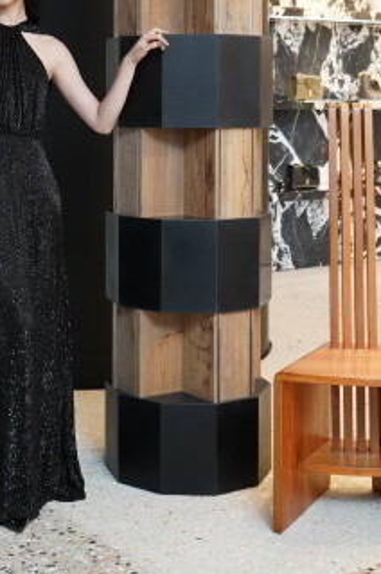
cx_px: 83
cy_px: 124
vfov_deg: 29.9
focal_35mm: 66
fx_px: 1050
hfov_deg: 20.4
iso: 1600
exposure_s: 1/100
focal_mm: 35
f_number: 4.5
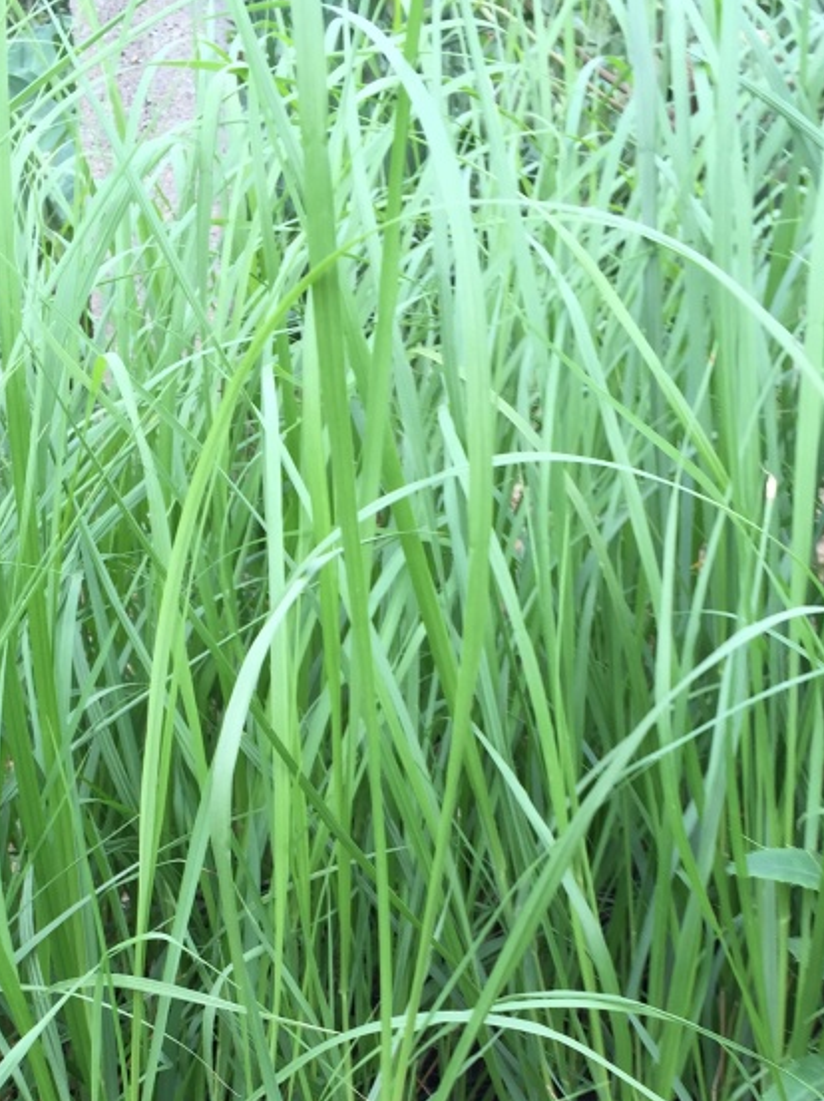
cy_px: 1018
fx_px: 1779
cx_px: 392
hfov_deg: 26.1
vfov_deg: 32.4
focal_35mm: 56
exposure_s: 1/147
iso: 32
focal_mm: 4.15
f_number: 2.2
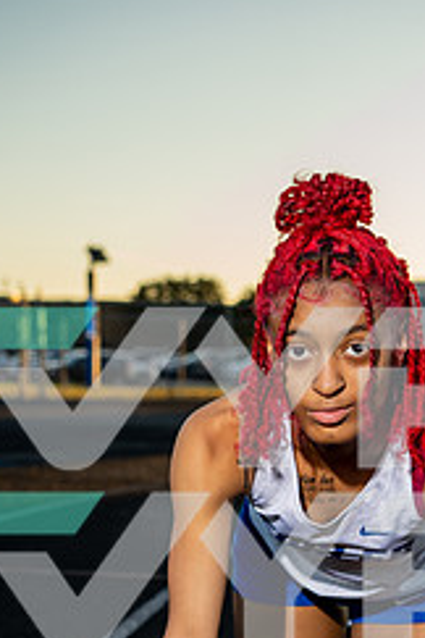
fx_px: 1806
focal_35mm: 102
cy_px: 575
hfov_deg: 13.4
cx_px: 333
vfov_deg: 19.6
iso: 125
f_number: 4.5
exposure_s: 1/200
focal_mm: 55
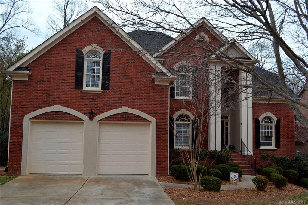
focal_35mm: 27
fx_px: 231
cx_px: 154
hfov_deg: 67.4
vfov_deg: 47.9
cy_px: 102
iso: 100
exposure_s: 1/160
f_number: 6.3
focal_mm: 18
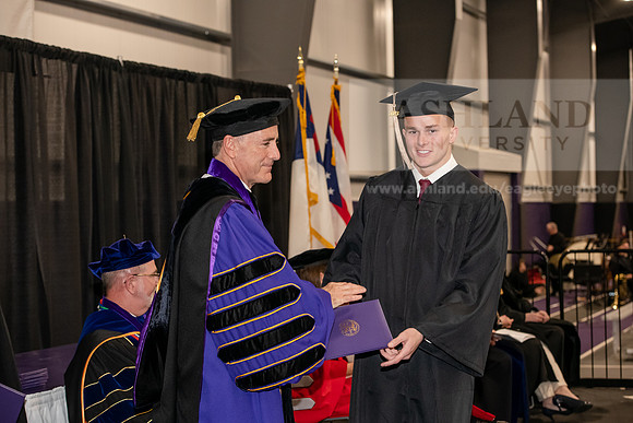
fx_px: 1231
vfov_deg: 19.5
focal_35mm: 70
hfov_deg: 28.8
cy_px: 212
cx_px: 316
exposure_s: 1/200
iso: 2500
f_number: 5
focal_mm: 70
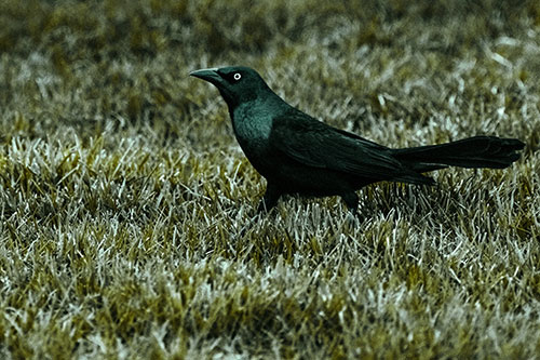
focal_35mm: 700
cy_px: 180
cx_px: 270
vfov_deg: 2.0
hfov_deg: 2.9
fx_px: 10496
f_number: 11
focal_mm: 700
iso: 3200
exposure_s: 1/3200
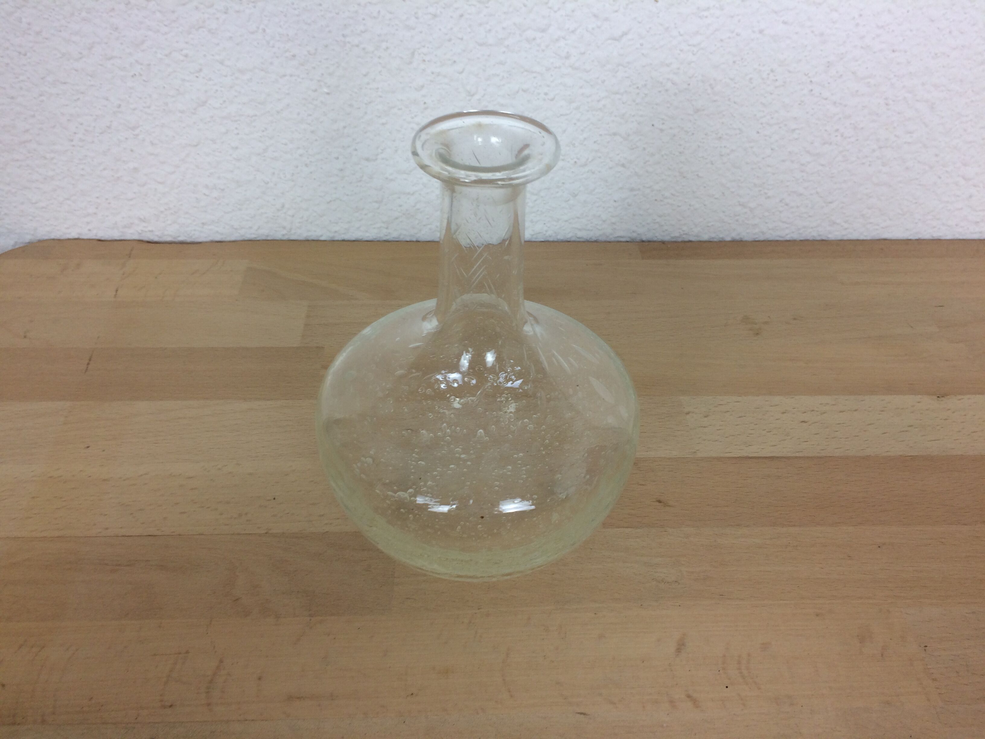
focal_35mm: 29
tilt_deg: -40.8
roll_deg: -2.2
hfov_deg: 61.7
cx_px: 492
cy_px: 370
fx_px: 825
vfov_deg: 48.2
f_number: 2.2
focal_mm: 4.15
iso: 40
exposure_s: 1/50
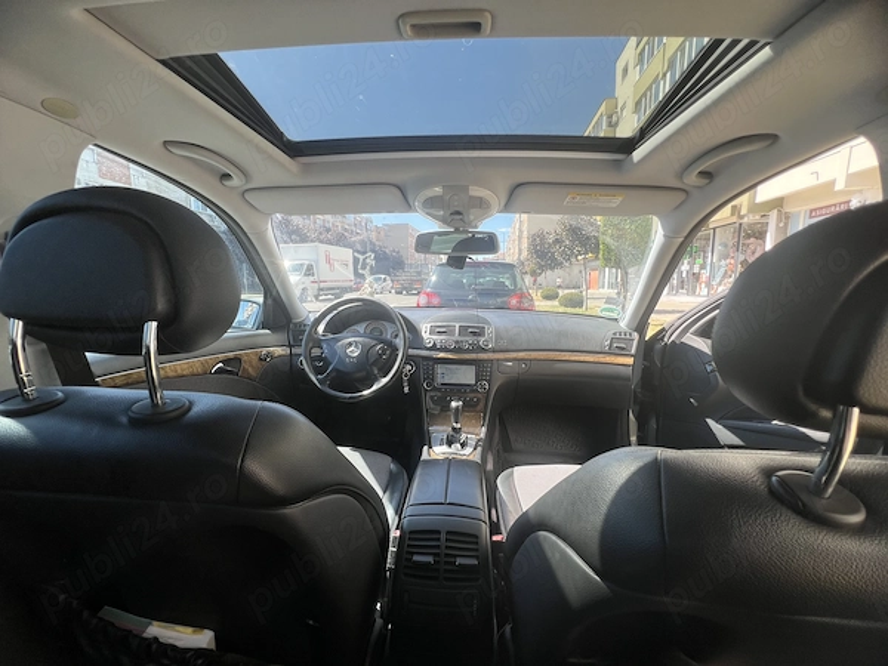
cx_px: 444
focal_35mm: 13
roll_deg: -0.7
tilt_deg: -7.1
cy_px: 333
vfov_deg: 89.9
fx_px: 333
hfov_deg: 106.2
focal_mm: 1.57
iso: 32
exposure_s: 1/245
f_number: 1.8
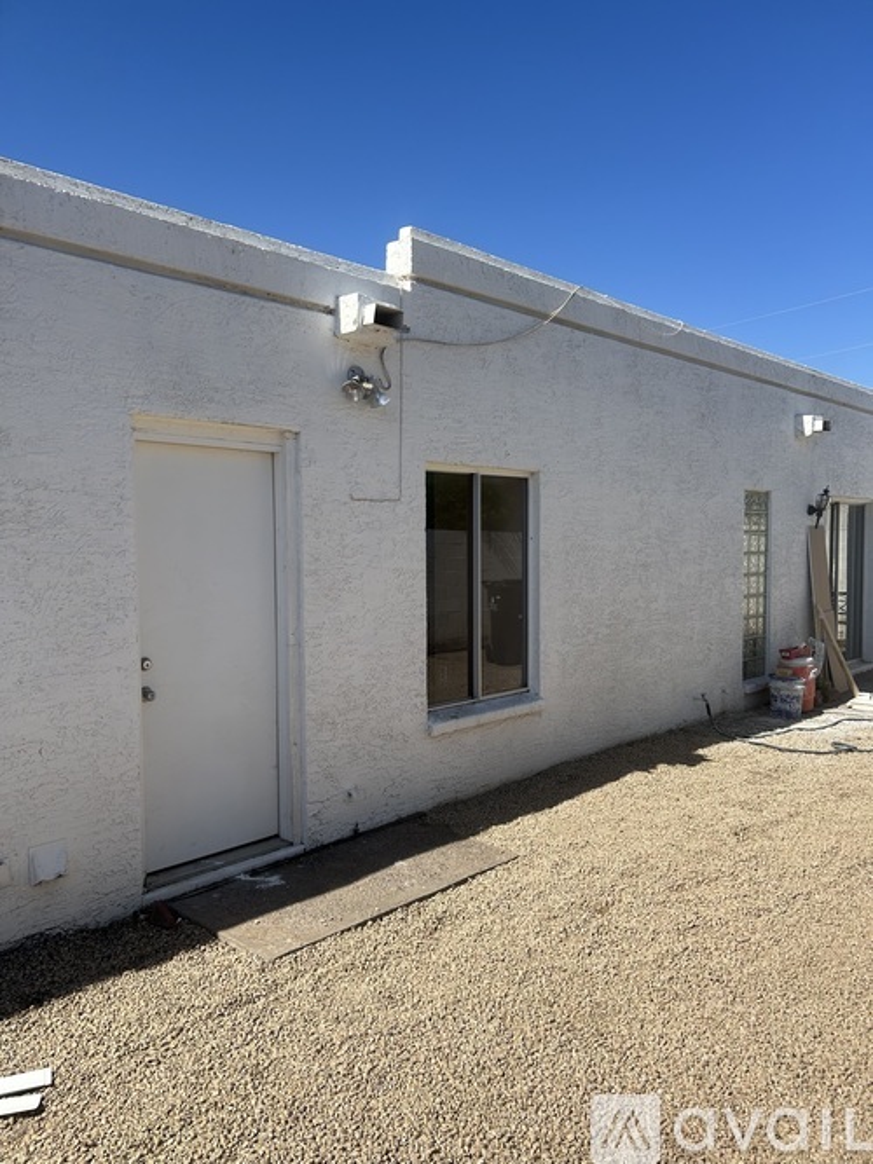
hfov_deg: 53.0
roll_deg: -2.3
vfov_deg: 67.3
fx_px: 875
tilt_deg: -1.0
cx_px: 436
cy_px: 582
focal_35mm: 26
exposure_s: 1/5587
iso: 50
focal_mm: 5.7
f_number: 1.5
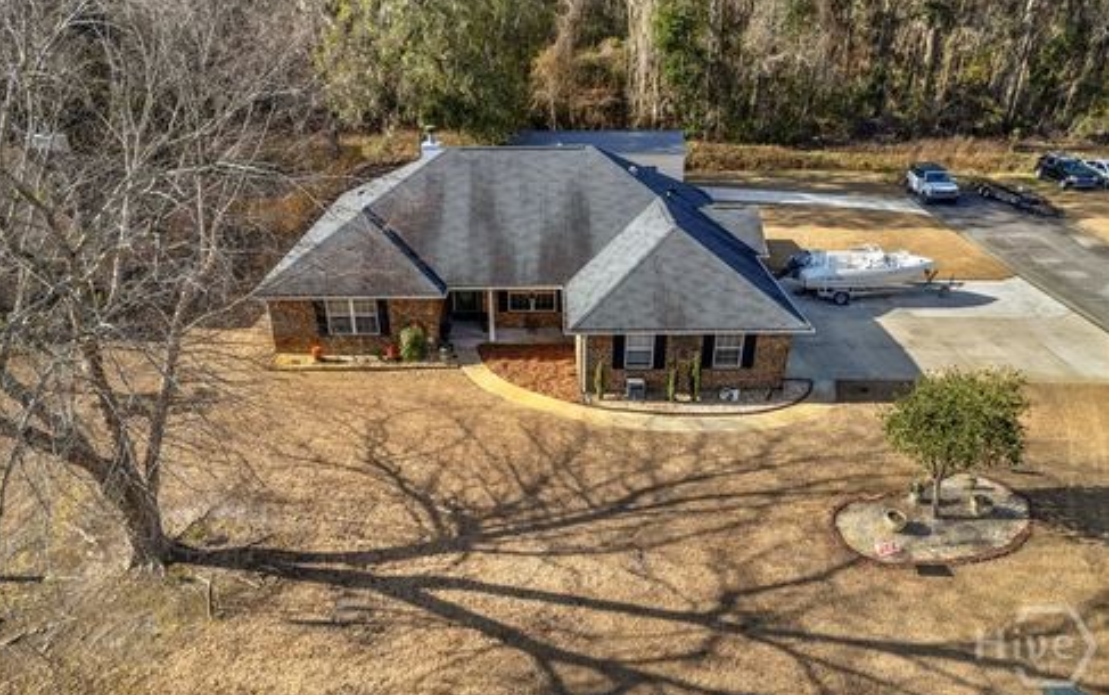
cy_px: 343
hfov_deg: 77.1
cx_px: 542
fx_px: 696
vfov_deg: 53.1
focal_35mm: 23
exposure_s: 1/2000
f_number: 2.8
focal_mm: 8.38
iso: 130
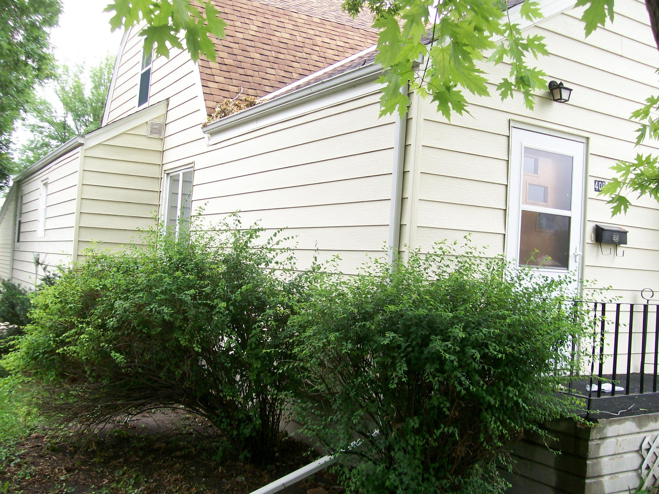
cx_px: 330
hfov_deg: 51.4
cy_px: 247
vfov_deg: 39.7
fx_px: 685
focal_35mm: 36
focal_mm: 6
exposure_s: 1/156
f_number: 2.7
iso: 80
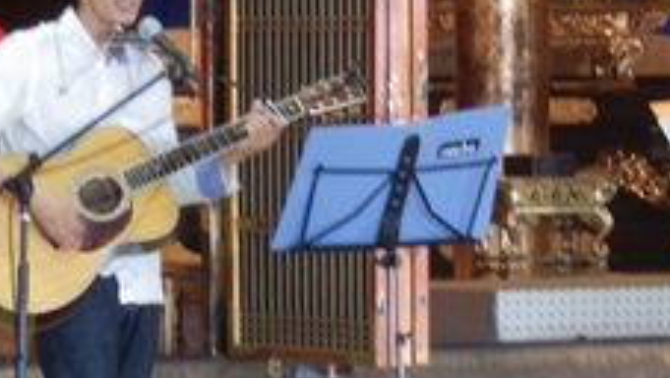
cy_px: 192
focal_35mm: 236
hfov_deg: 9.1
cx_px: 512
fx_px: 4195
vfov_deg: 5.2
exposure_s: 1/8
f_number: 4.9
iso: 400
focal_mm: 17.3
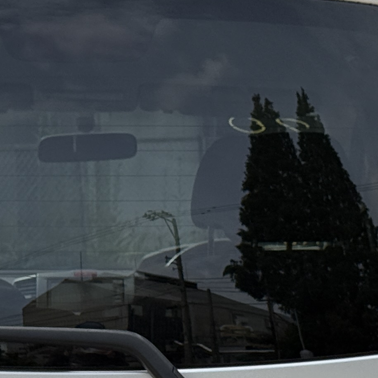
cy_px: 468
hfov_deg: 9.3
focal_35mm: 187
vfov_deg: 9.2
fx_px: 2310
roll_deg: +1.6
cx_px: 73
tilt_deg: -7.1
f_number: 1.78
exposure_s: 1/4878
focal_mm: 6.76
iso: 80
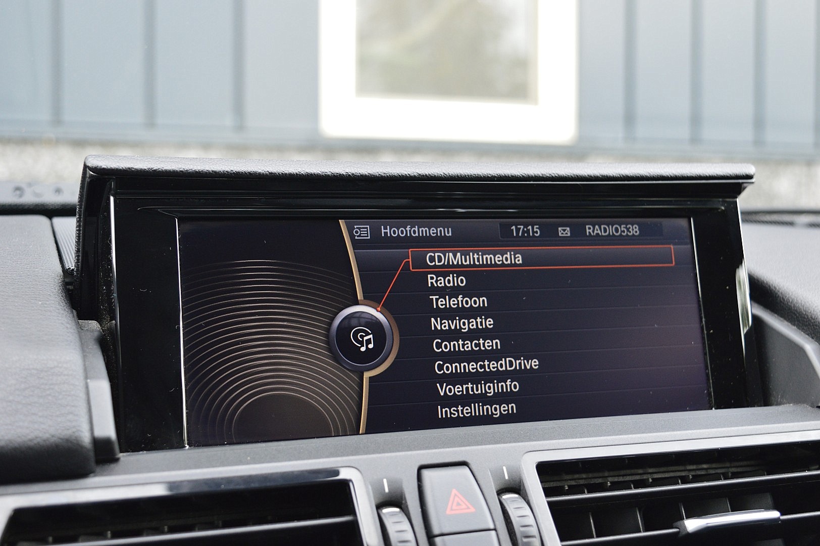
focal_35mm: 52
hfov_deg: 37.9
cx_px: 410
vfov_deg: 25.7
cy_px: 273
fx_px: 1195
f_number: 6.3
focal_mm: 35
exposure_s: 1/60
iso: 800
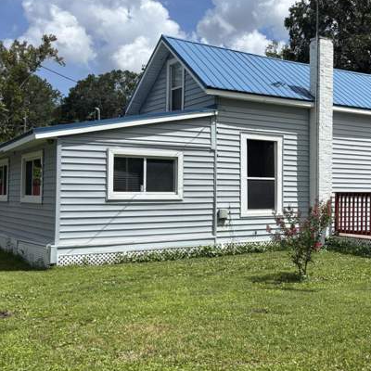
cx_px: 326
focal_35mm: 46
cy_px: 183
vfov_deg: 36.8
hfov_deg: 34.9
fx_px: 558
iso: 50
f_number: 1.6
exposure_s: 1/4425
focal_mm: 5.96
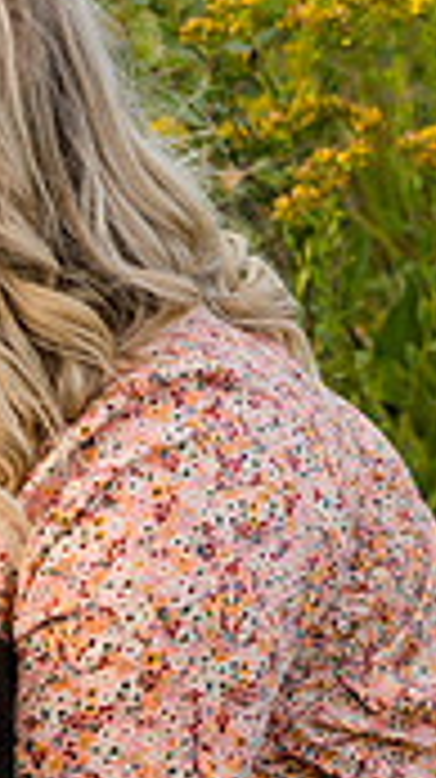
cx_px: -396
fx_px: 4203
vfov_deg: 10.5
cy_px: 621
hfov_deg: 5.8
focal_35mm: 204
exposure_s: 1/400
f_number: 3.5
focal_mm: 58
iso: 250
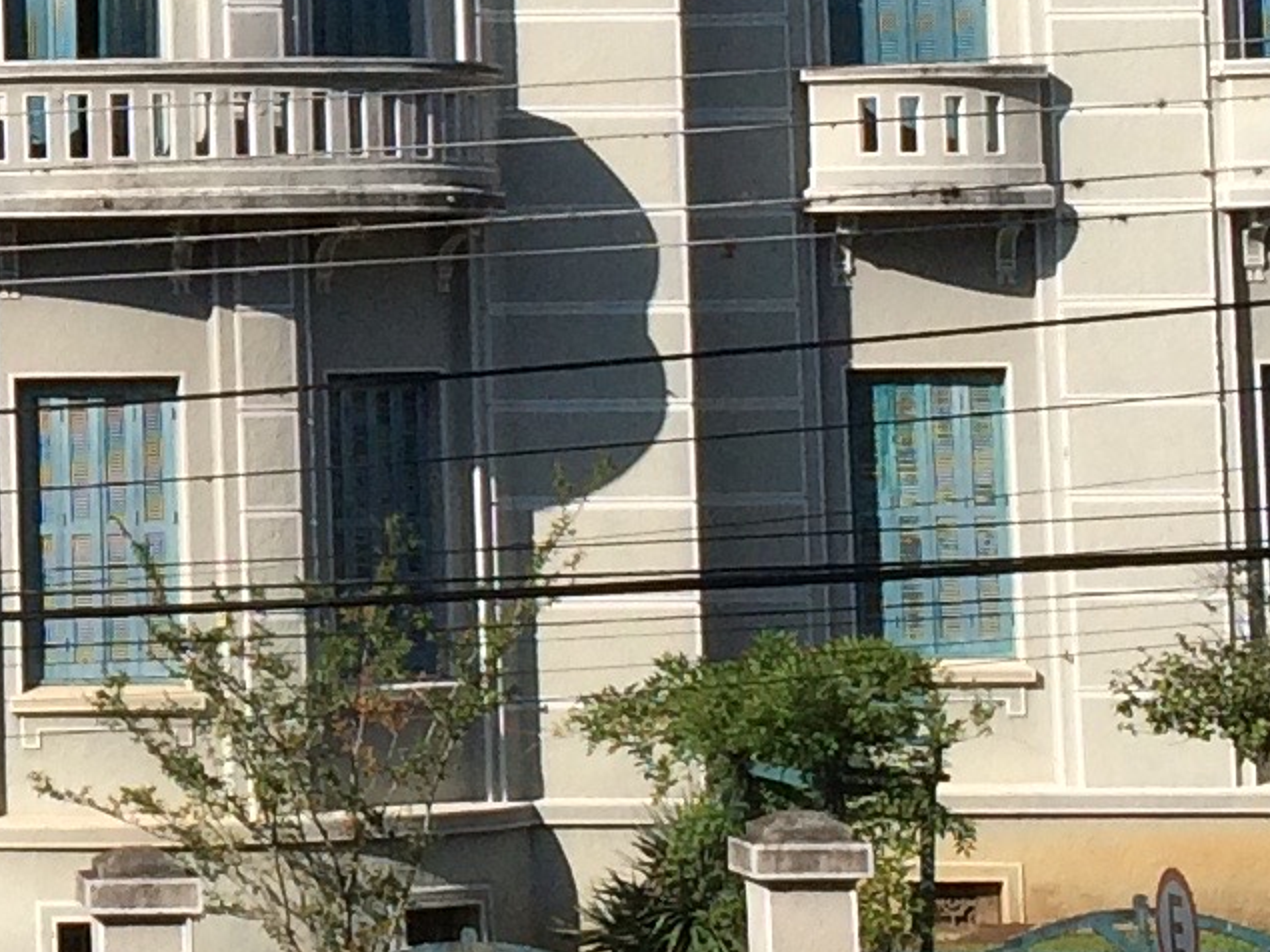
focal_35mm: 149
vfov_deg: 9.9
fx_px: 5466
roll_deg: +0.3
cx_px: -666
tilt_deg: +3.1
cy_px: -48
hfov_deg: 12.6
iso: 32
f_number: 2.2
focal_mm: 4.15
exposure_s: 1/3425
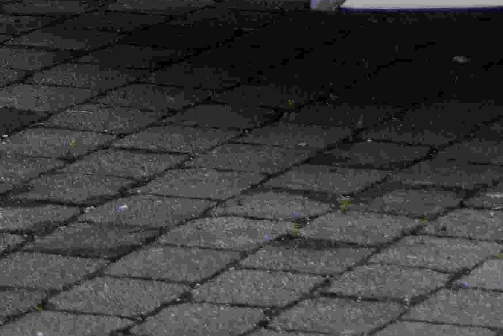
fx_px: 5016
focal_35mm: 359
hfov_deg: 5.5
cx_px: 1350
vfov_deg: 3.7
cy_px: -679
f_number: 2.5
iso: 100
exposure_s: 1/800
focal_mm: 52
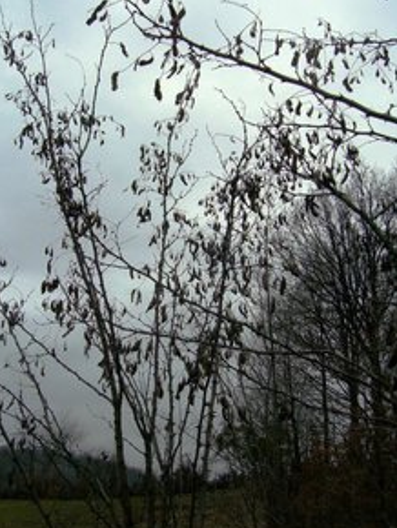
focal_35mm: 41
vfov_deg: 45.7
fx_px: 626
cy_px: 288
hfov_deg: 35.1
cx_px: 163
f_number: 4.8
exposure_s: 1/1000
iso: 80
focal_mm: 5.6
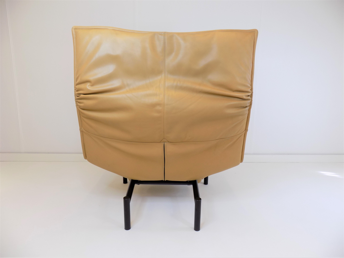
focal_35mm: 23
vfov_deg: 58.9
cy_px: 129
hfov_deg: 73.9
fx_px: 229
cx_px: 172
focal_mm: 4
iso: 80
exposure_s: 1/30
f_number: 3.1
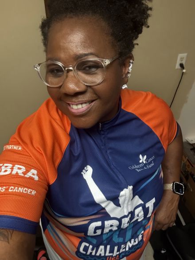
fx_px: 225
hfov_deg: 46.8
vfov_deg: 60.0
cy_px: 130
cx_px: 98
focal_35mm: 30
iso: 250
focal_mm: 2.69
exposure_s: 1/40
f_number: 1.9
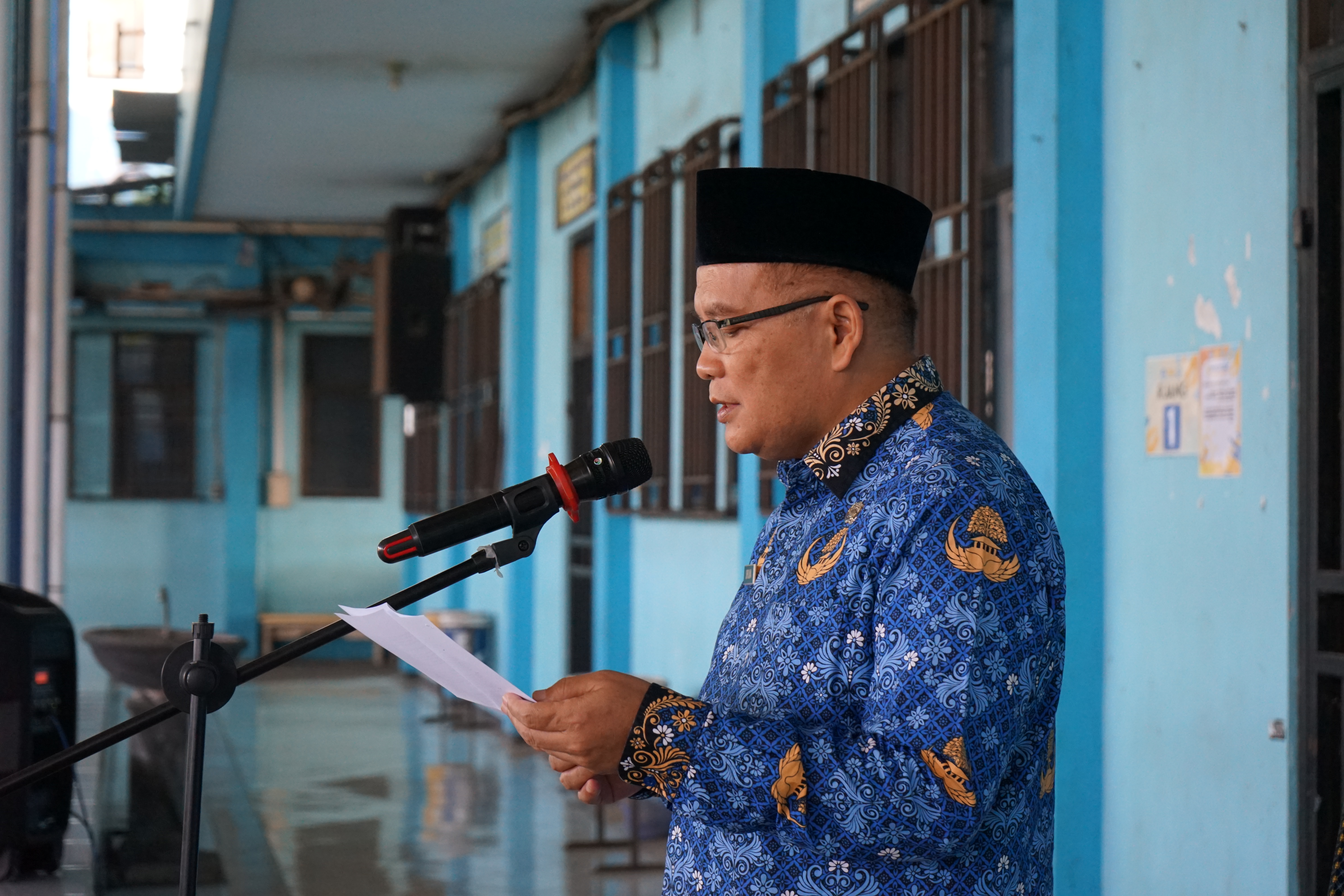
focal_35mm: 70
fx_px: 2613
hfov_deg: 28.8
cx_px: 672
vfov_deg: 19.5
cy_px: 448
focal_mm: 70
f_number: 5.6
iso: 2500
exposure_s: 1/160
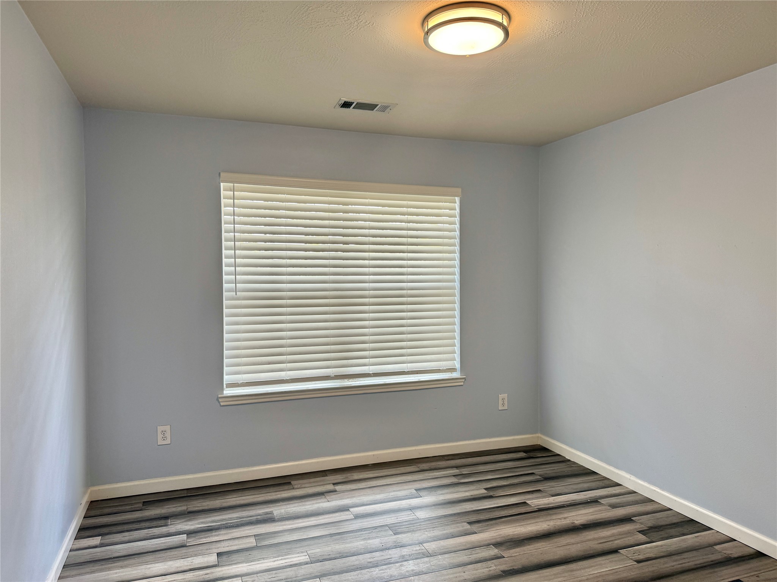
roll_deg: -0.7
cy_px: 291
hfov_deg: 71.6
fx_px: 539
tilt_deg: -1.4
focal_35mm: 24
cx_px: 388
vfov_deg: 56.8
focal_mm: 6.76
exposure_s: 1/120
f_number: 1.78
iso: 80
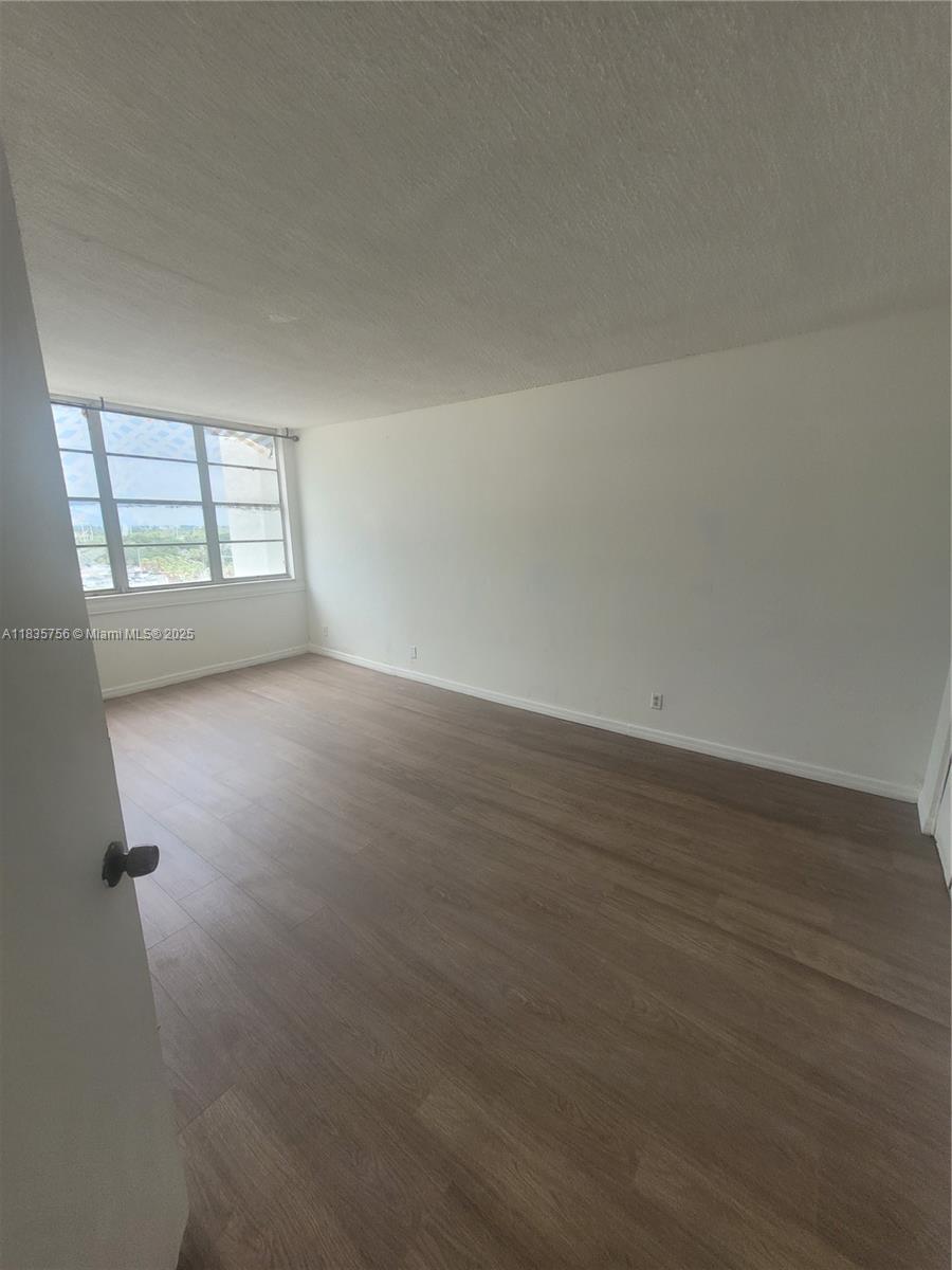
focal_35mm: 13
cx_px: 476
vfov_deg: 106.2
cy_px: 635
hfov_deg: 89.9
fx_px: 477
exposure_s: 1/123
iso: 40
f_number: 2.2
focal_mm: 1.74
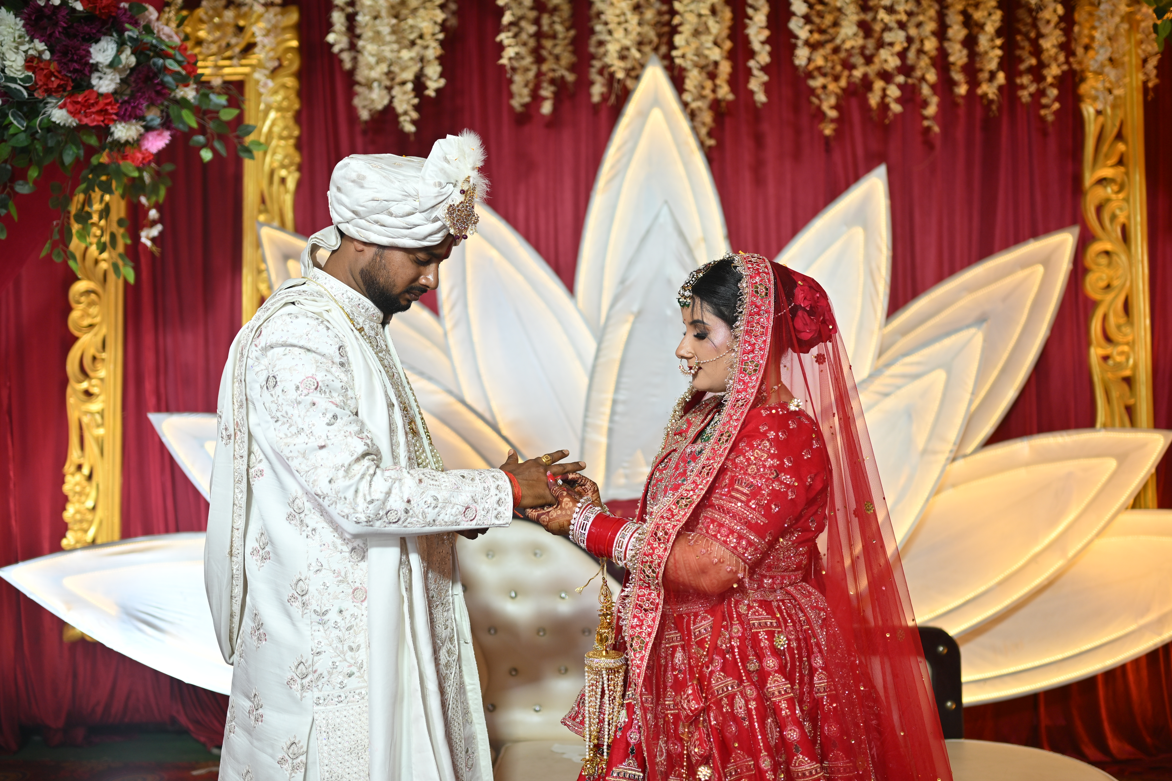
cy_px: 390
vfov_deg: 37.9
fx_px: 1139
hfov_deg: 54.4
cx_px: 586
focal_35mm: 35
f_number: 1.8
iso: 160
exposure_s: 1/200
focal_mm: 35
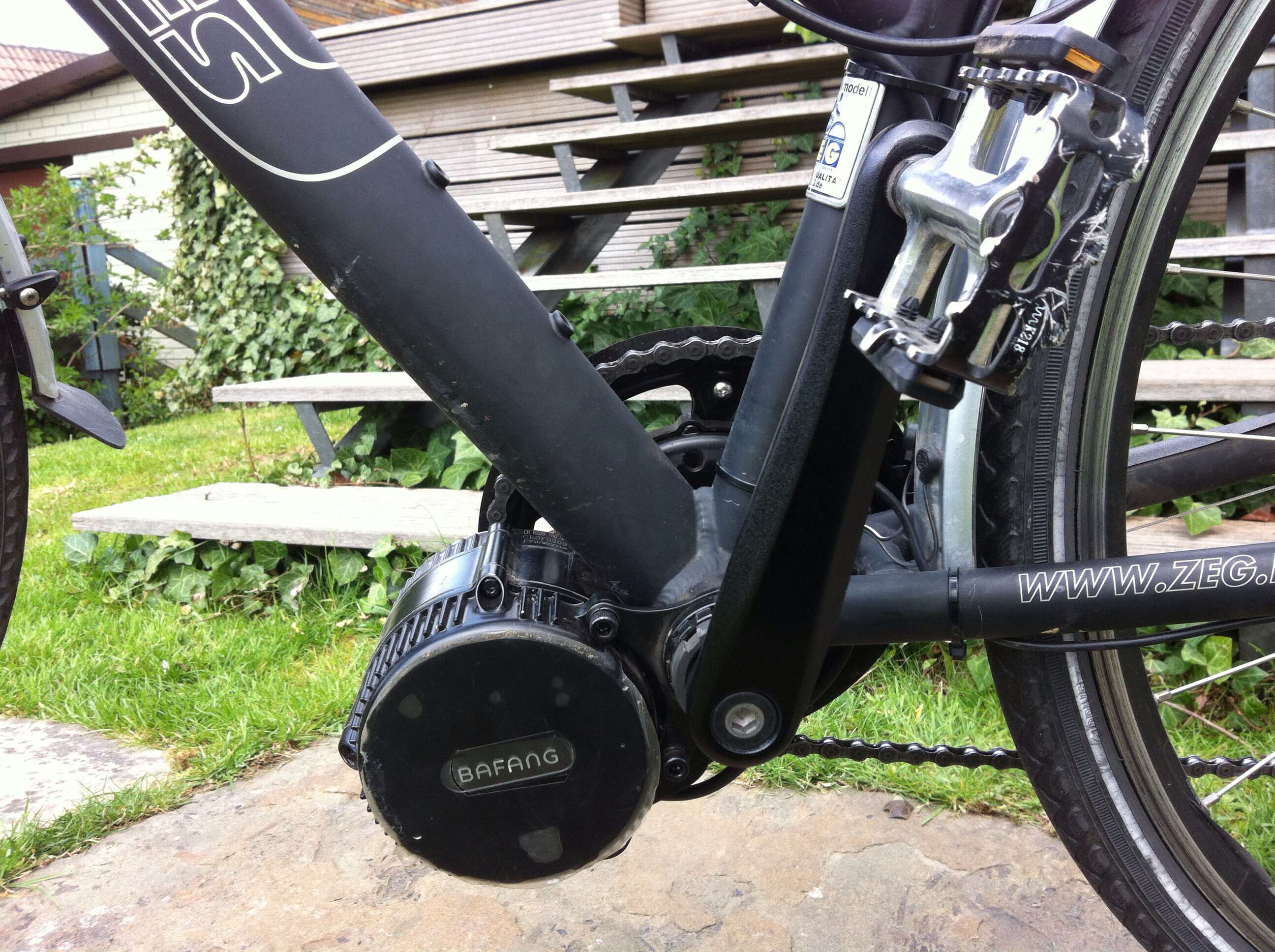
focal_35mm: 35
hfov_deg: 52.7
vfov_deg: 40.6
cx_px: 638
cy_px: 476
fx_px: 1287
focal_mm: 3.85
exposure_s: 1/120
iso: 80
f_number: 2.8
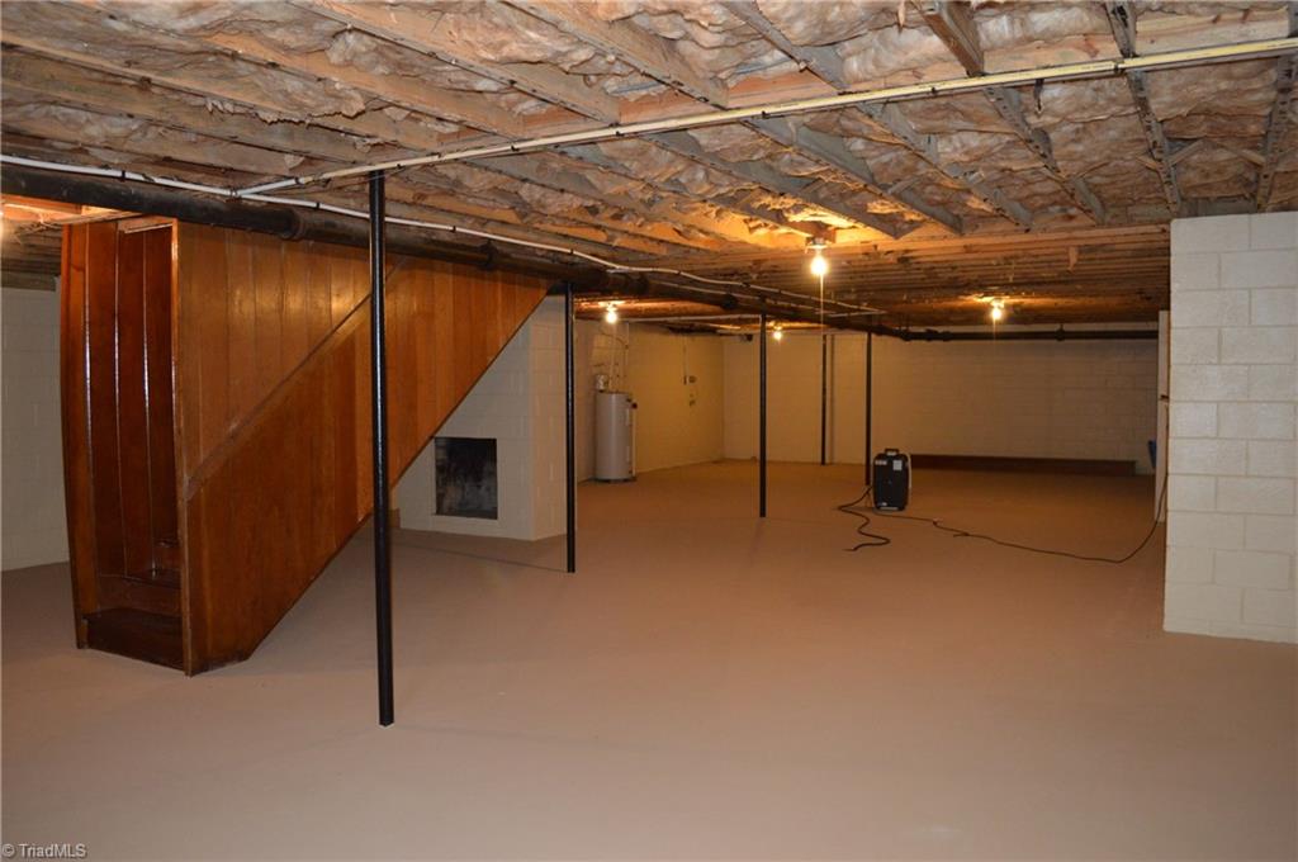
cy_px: 431
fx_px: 972
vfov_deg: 47.8
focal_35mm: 27
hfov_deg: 67.4
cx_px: 649
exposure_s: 1/60
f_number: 3.5
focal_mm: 18
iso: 1250
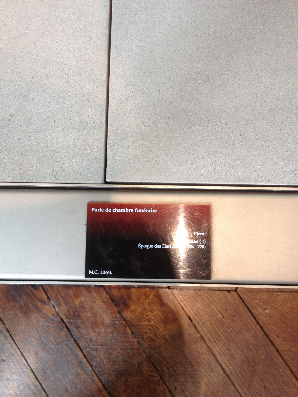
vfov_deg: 52.6
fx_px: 402
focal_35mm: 35
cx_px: 149
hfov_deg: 40.7
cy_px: 198
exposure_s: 1/20
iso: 50
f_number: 2.4
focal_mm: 4.28
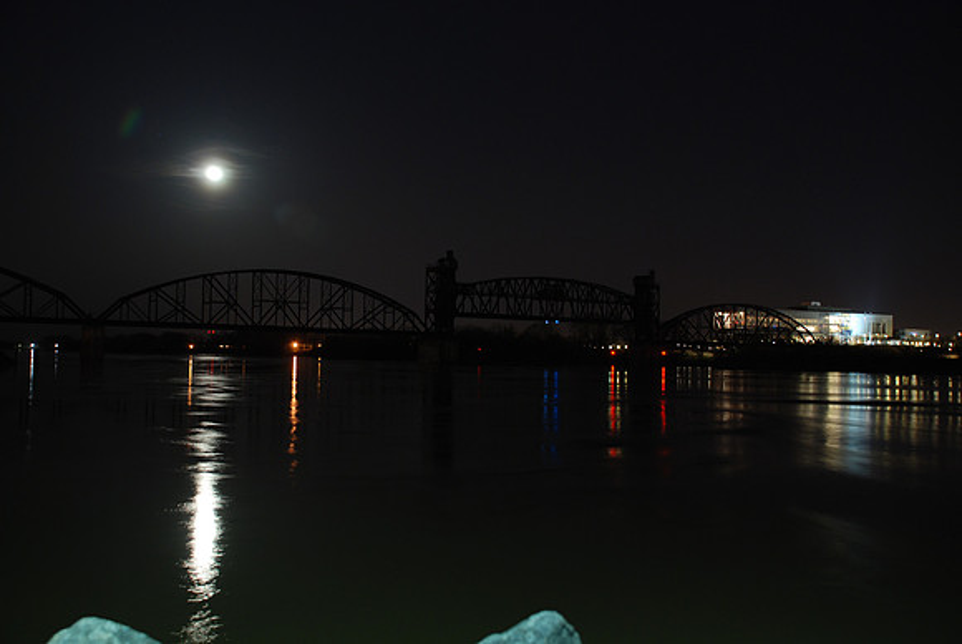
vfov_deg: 34.3
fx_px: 1043
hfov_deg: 49.5
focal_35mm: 39
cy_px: 322
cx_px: 481
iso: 200
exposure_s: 3
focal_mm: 26
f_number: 4
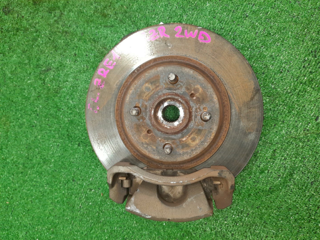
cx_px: 160
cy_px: 120
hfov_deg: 69.4
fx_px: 231
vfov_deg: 54.9
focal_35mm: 25
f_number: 2
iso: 275
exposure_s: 1/50
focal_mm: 4.6
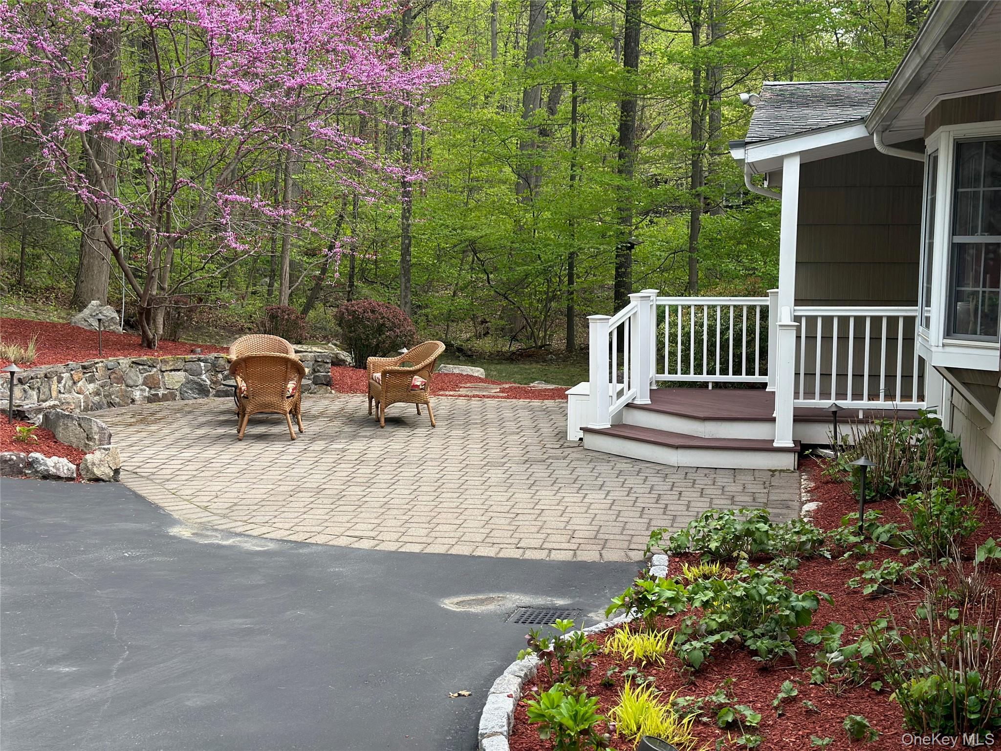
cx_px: 500
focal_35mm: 48
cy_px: 376
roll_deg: -1.3
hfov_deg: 39.7
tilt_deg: -5.7
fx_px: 1388
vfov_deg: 30.3
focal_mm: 6.86
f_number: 1.78
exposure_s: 1/971
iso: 80
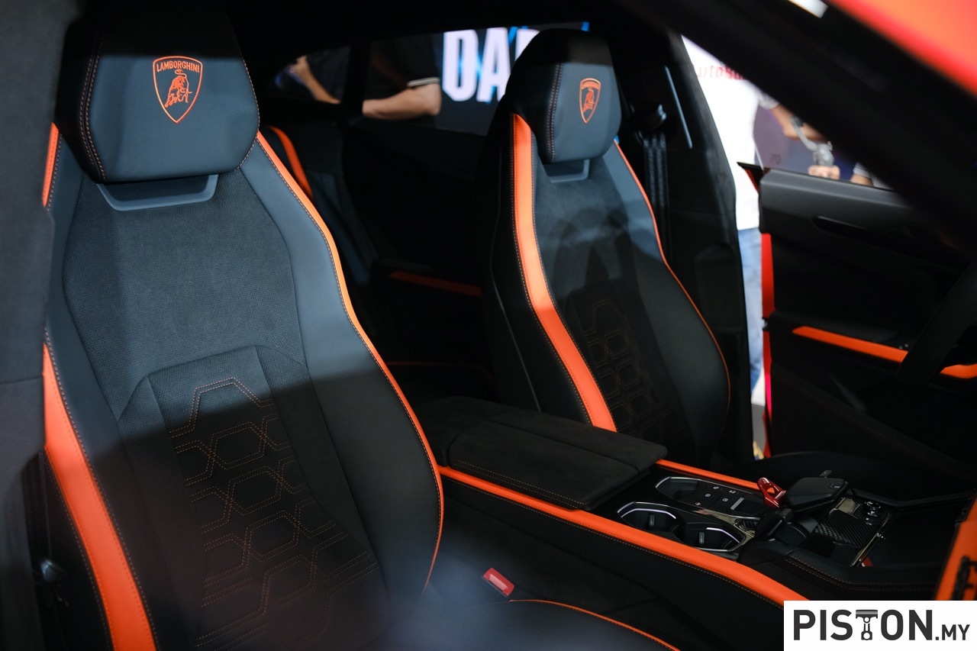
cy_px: 326
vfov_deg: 37.8
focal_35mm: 35
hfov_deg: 54.4
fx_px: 950
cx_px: 488
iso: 2000
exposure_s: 1/160
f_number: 2.5
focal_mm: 23
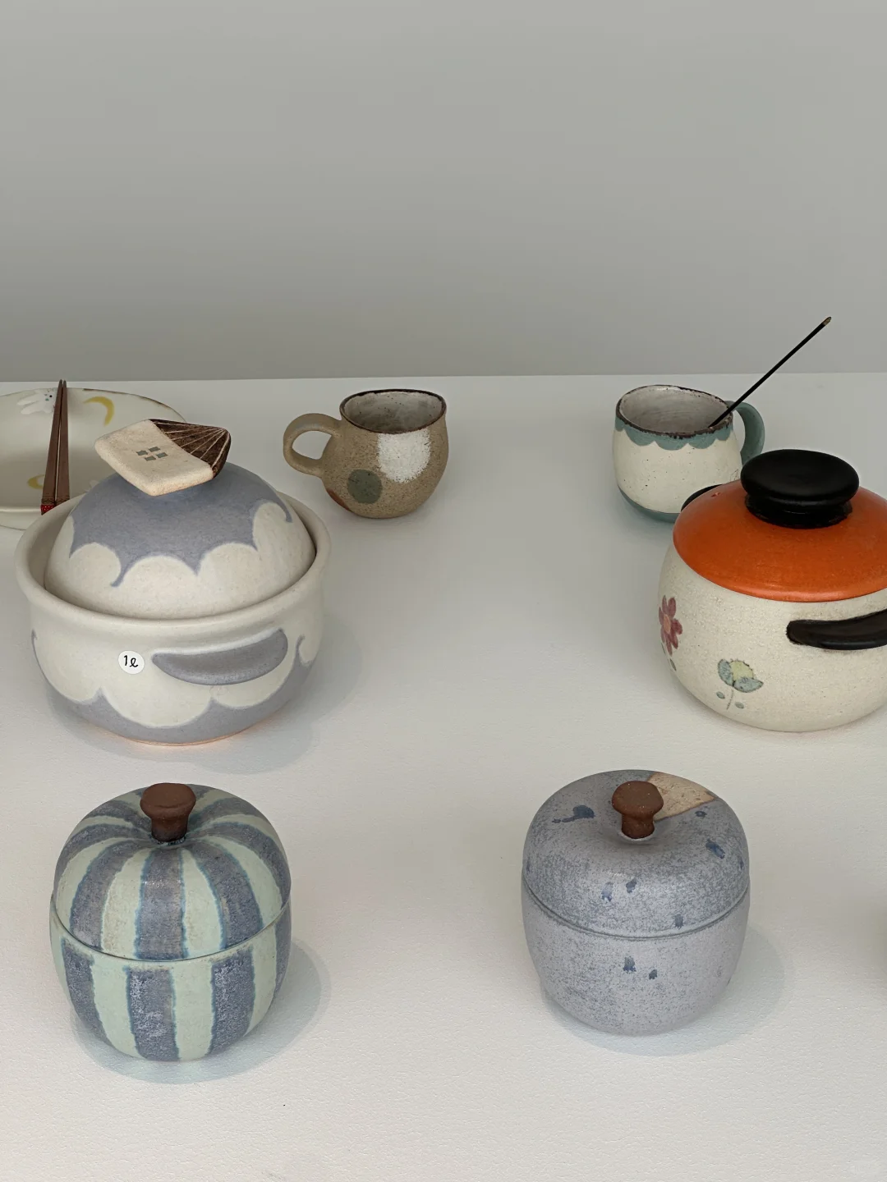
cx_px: 444
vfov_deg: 25.3
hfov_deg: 19.1
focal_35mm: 77
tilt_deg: -27.4
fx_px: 2631
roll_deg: +0.3
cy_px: 591
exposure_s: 1/196
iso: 32
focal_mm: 9
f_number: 2.8
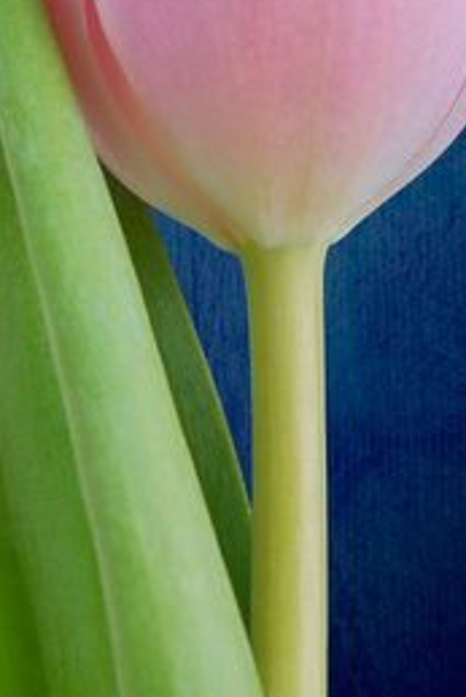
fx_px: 4712
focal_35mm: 243
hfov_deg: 5.7
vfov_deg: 8.4
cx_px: 124
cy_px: -94
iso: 100
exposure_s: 1/200
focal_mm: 105
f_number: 16
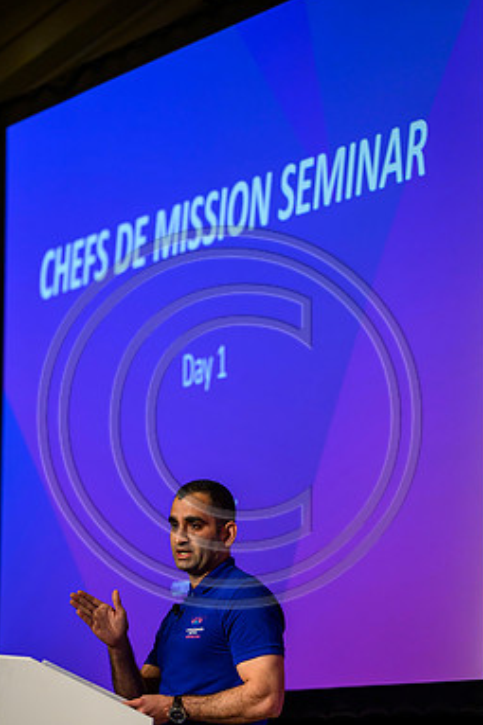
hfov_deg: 7.3
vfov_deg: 10.9
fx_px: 3787
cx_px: 229
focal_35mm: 188
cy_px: 416
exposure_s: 1/500
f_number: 2.8
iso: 1600
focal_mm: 160
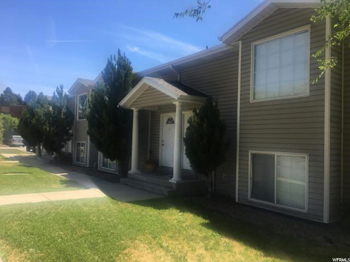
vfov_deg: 48.2
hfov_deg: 61.7
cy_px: 131
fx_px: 293
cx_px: 175
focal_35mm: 29
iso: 25
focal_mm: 4.15
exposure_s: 1/1068
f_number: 2.2
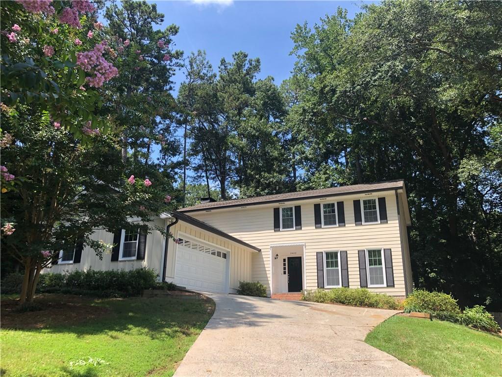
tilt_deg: +19.4
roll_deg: -0.4
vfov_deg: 49.7
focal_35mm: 28
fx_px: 406
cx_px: 251
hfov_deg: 63.4
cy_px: 188
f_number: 1.8
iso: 20
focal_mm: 3.99
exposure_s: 1/838
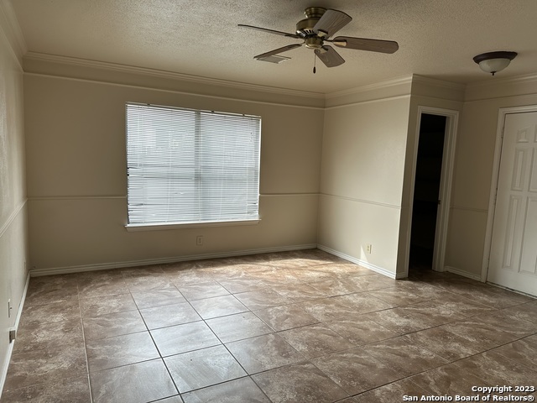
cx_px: 268
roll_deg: -2.2
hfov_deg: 71.6
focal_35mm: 24
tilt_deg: -7.5
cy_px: 202
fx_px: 372
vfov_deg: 56.8
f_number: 1.78
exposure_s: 1/131
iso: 64
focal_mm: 6.86
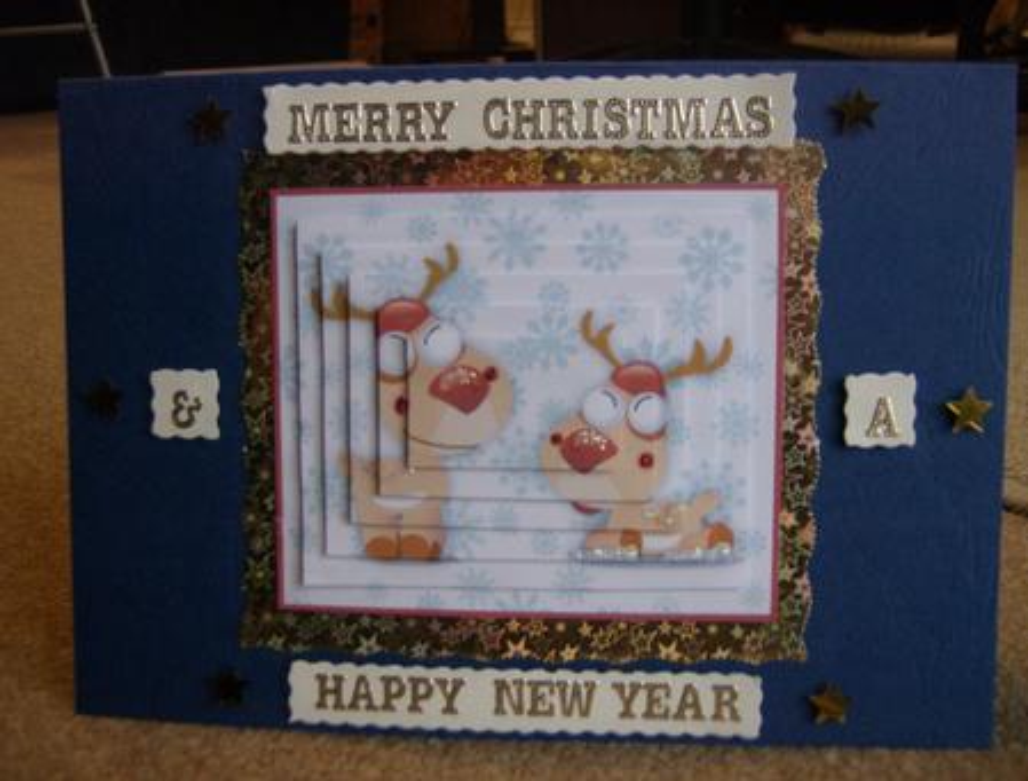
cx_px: 514
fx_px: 1074
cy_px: 390
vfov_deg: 39.9
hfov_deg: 51.2
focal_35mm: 36
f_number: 2.8
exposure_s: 1/15.8
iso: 200
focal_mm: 6
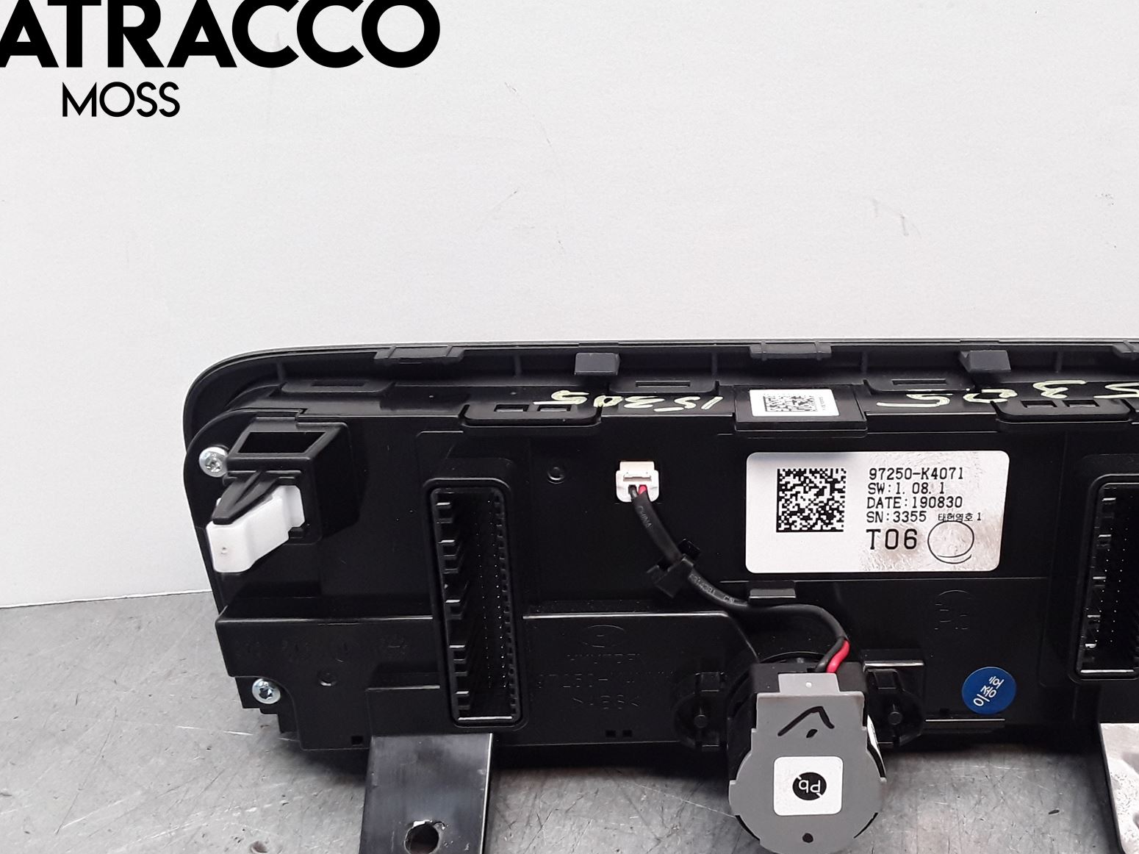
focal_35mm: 37
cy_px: 553
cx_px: 741
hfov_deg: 49.4
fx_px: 1217
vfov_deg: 38.3
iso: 100
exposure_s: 1/100
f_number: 1.9
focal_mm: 2.91
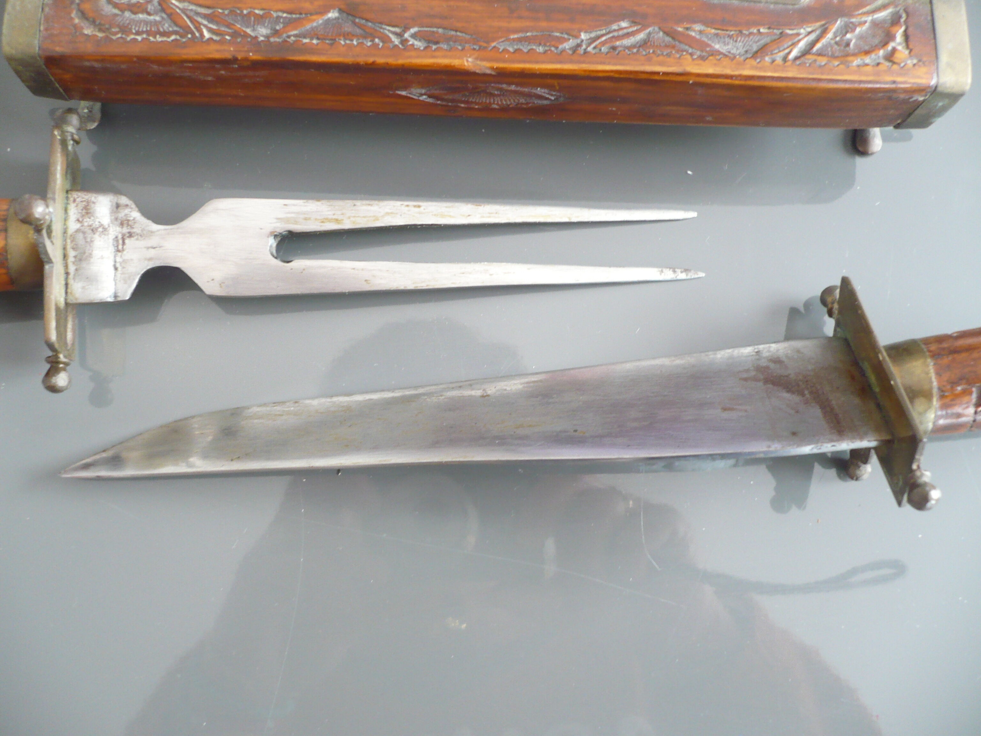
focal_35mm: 35
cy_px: 368
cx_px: 490
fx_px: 992
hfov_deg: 52.6
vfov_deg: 40.7
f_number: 2.8
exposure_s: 1/15
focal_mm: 5.8
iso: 200
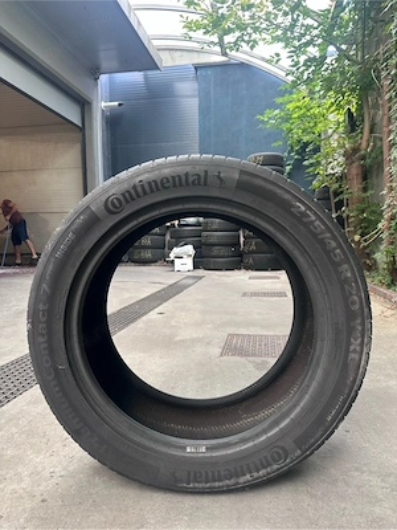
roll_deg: -1.1
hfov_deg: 56.8
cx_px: 198
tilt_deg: -4.5
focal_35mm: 24
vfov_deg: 71.6
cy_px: 265
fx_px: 367
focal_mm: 6.86
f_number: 1.78
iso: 125
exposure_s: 1/100
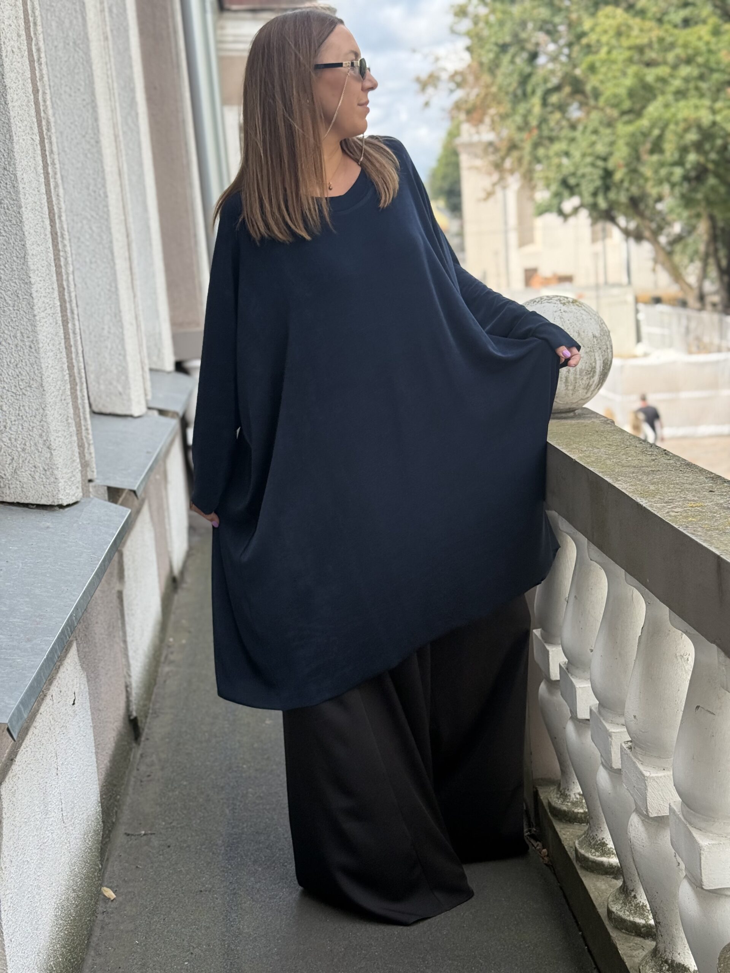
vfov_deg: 39.7
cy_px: 486
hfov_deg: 30.3
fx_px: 1350
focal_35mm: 48
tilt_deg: -10.6
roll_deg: +3.9
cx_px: 365
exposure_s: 1/1330
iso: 80
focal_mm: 6.76
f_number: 1.78
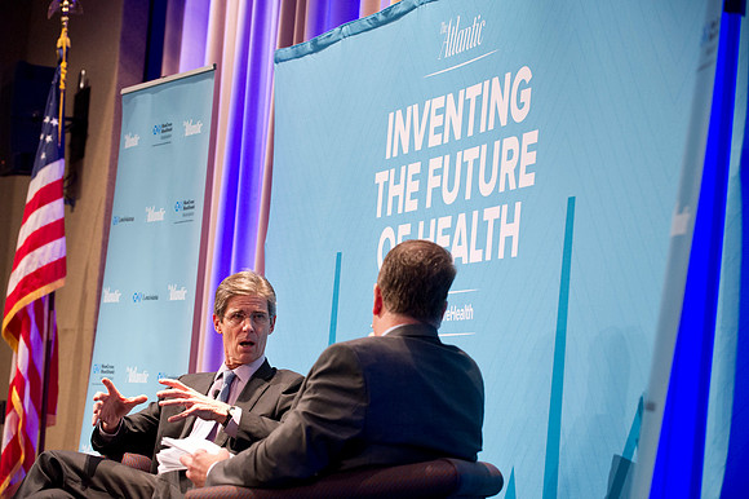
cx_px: 374
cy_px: 250
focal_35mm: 102
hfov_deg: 20.0
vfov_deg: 13.4
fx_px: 2121
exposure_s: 1/80
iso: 2500
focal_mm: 102
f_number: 4
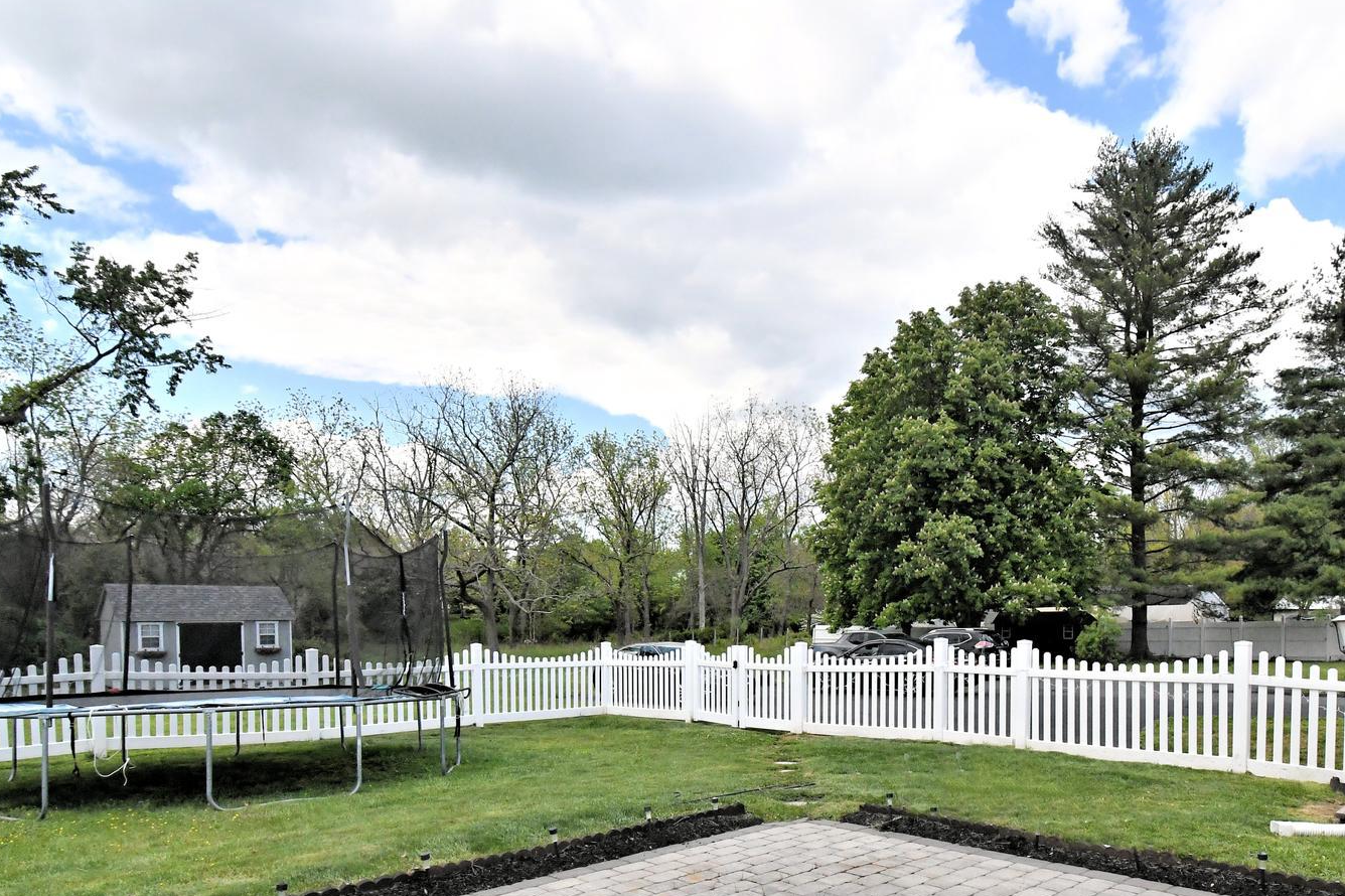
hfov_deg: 75.2
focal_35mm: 23
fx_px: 859
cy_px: 646
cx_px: 814
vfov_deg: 53.2
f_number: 7.1
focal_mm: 10
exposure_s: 1/5000
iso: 2000
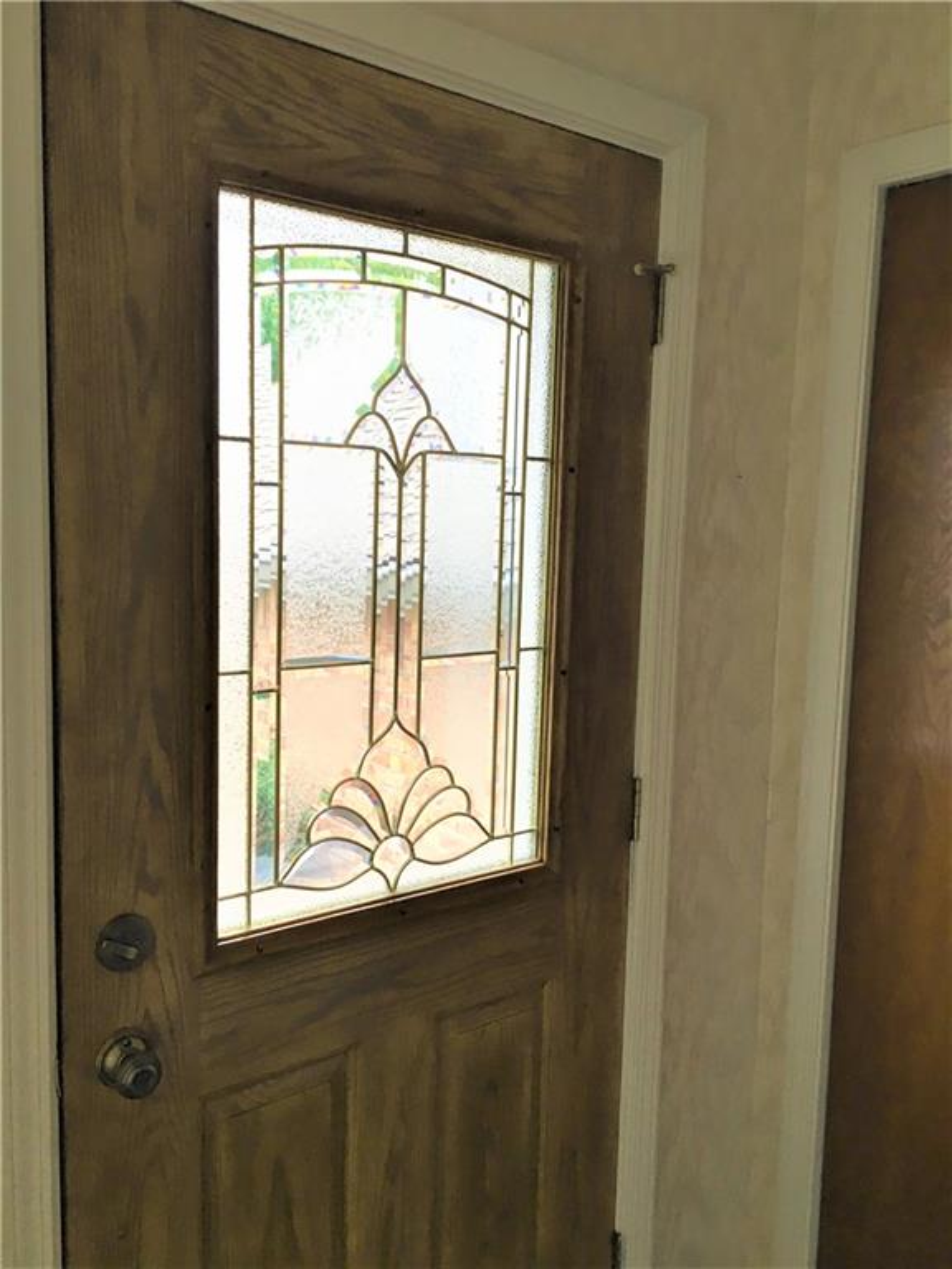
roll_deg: -2.1
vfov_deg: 61.7
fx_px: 1063
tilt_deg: -7.0
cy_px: 634
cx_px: 476
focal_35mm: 29
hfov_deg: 48.2
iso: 25
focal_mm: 4.15
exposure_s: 1/30
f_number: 2.2
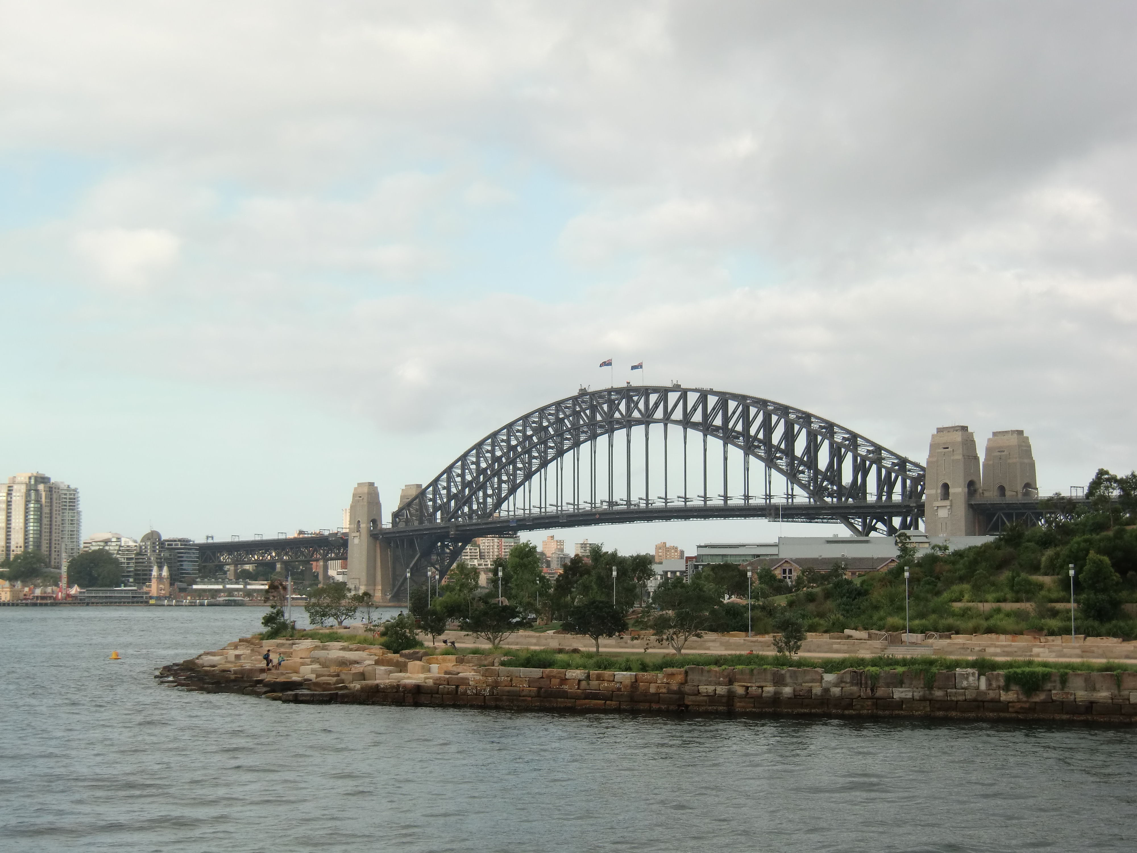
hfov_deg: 34.9
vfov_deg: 26.6
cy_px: 426
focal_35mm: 55
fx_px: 1807
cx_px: 568
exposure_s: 1/400
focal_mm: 9.8
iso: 64
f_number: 4.2
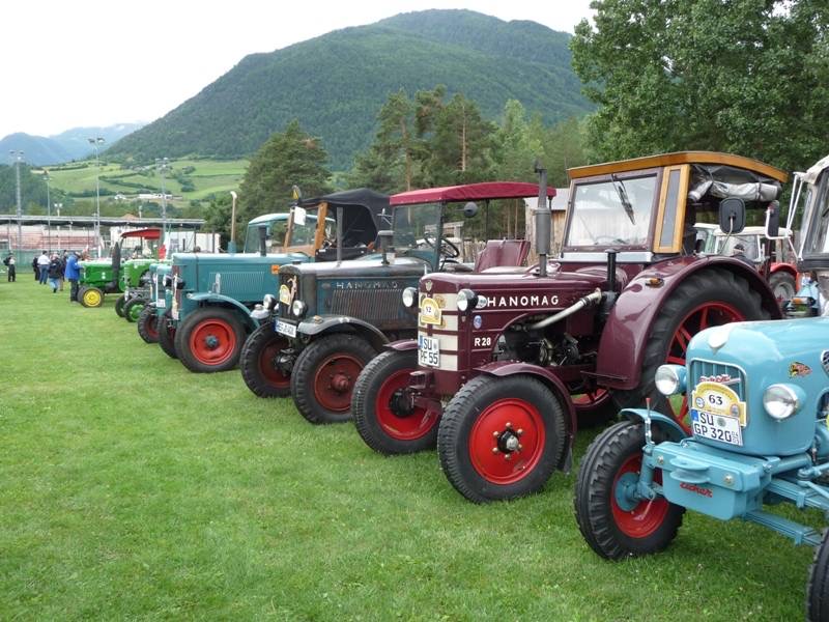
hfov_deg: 56.8
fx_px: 766
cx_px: 414
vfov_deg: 44.2
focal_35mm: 32
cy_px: 311
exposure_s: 1/160
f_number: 3.5
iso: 100
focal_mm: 5.3
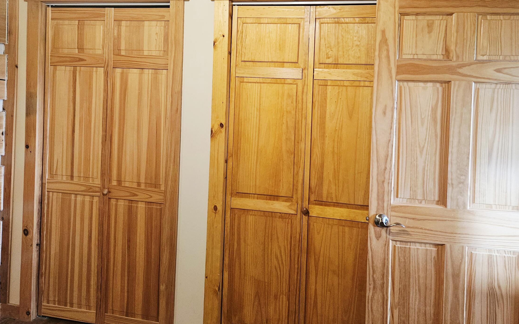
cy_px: 94
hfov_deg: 58.1
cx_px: 274
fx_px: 467
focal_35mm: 33
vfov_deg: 37.7
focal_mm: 5.4
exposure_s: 1/60.2
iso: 640
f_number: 1.8
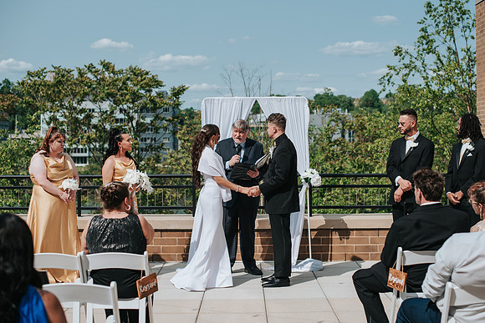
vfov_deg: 25.0
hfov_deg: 36.7
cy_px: 161
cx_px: 255
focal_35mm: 54
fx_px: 731
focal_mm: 50
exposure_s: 1/2000
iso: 100
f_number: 3.2
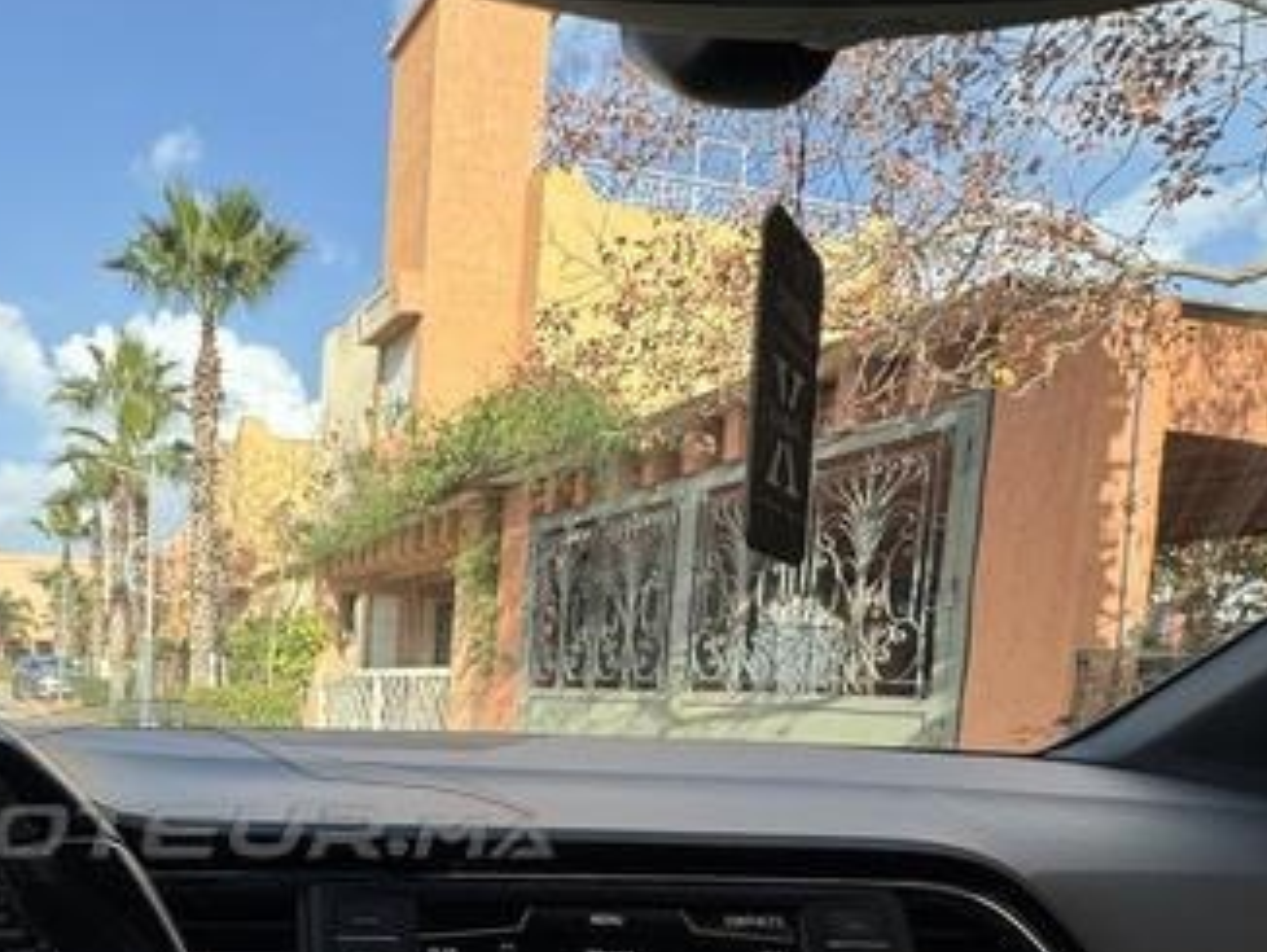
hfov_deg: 57.4
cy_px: 779
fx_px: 1026
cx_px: 210
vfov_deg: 46.8
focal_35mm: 28
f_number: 2.2
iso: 40
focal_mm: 2.22
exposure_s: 1/518
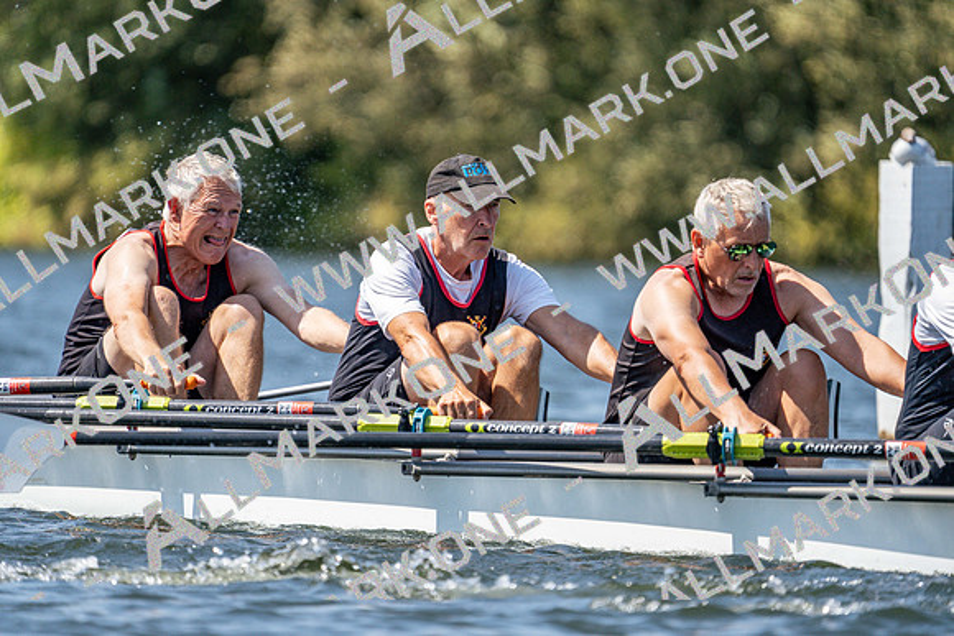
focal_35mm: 600
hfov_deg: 3.4
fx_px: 15903
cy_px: 318
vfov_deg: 2.3
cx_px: 477
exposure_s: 1/2000
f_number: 6.3
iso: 400
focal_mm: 600
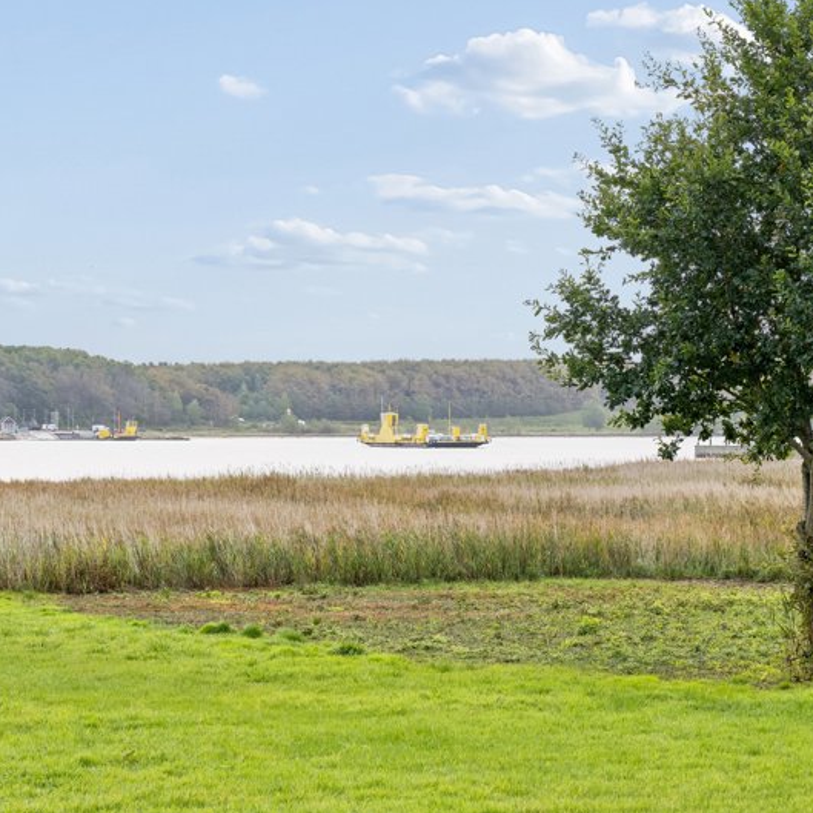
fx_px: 3587
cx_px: 515
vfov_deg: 12.9
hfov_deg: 12.9
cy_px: 406
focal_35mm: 135
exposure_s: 1/160
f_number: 10
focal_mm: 70
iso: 320
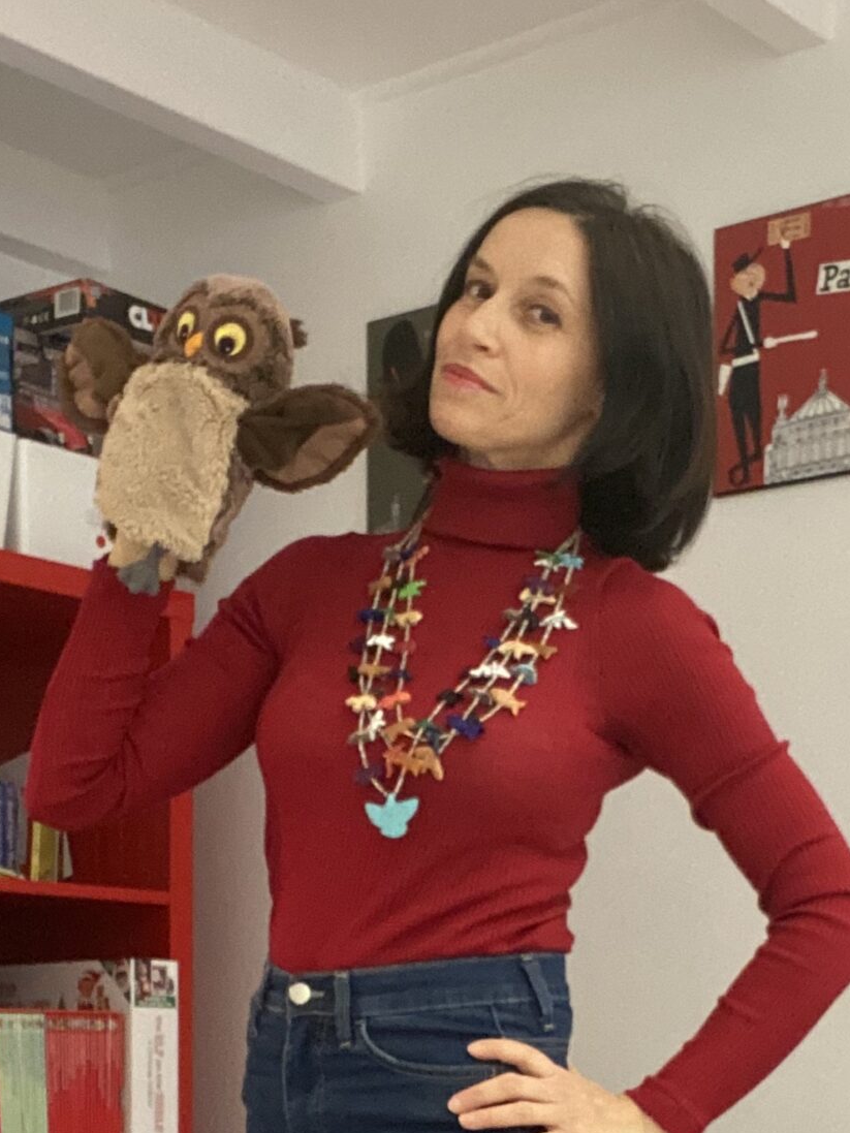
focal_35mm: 70
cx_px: 538
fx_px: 2291
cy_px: 1040
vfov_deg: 26.7
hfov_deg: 21.0
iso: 500
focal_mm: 2.71
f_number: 2.2
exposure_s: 1/25
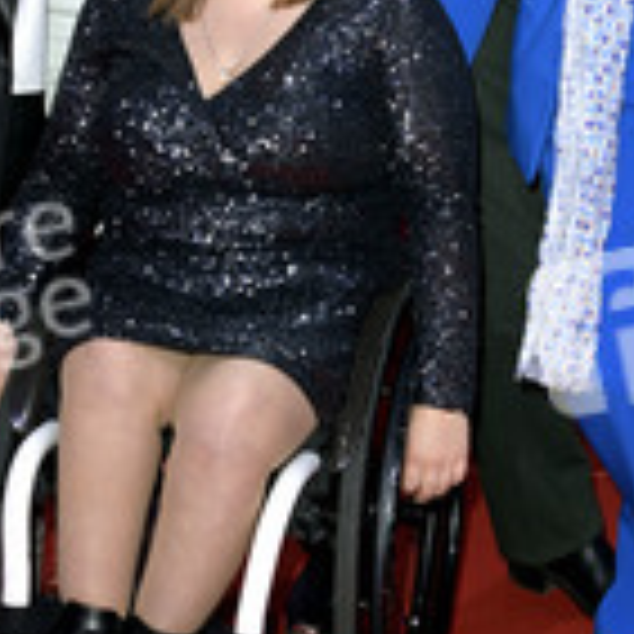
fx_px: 2196
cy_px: 85
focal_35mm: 106
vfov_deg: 16.3
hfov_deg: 16.4
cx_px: 351
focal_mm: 44
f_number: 5.6
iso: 400
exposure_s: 1/250
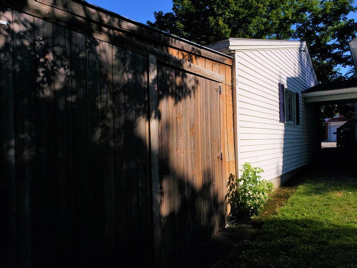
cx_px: 178
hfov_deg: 67.3
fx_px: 268
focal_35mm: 26
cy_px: 134
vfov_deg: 53.1
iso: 50
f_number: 2.4
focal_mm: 4.3
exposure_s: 1/2380
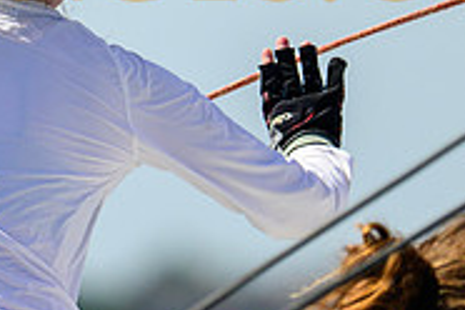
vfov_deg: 0.7
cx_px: -110
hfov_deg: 1.1
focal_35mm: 1867
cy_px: -50
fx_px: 24114
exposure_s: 1/3200
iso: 250
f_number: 4.5
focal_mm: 400
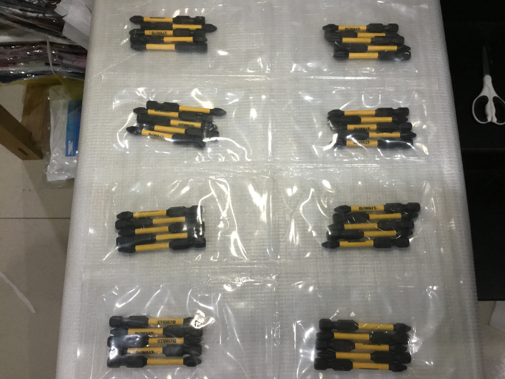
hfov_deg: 58.4
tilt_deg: -74.2
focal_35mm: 31
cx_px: 252
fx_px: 452
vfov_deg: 45.4
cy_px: 190
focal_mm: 3.3
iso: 160
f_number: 2.4
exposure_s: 1/33
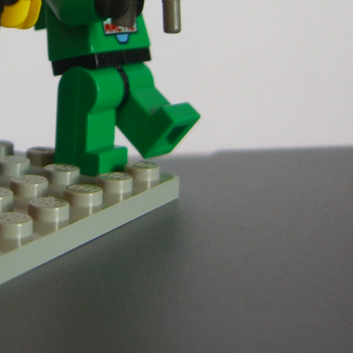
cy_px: 12
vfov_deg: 18.1
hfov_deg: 18.1
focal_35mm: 94
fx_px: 1085
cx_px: 20
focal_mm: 7.9
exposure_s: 1/15
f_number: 2.8
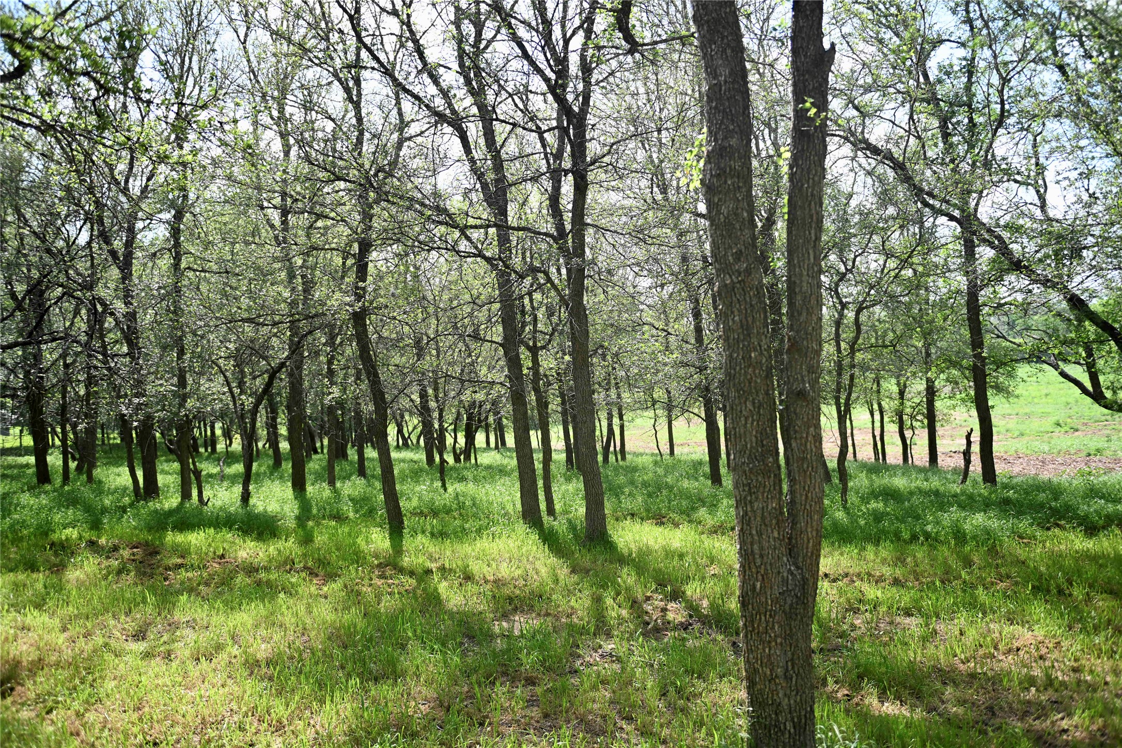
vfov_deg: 42.3
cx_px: 561
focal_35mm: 31
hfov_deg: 60.3
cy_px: 374
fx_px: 966
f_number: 3.2
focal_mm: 31
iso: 320
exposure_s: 1/2000
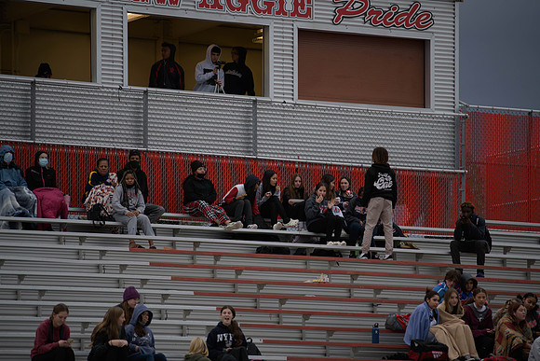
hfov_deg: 10.3
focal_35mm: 200
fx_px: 3001
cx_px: 270
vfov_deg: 6.9
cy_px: 180
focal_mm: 200
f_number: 2.8
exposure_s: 1/200
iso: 100
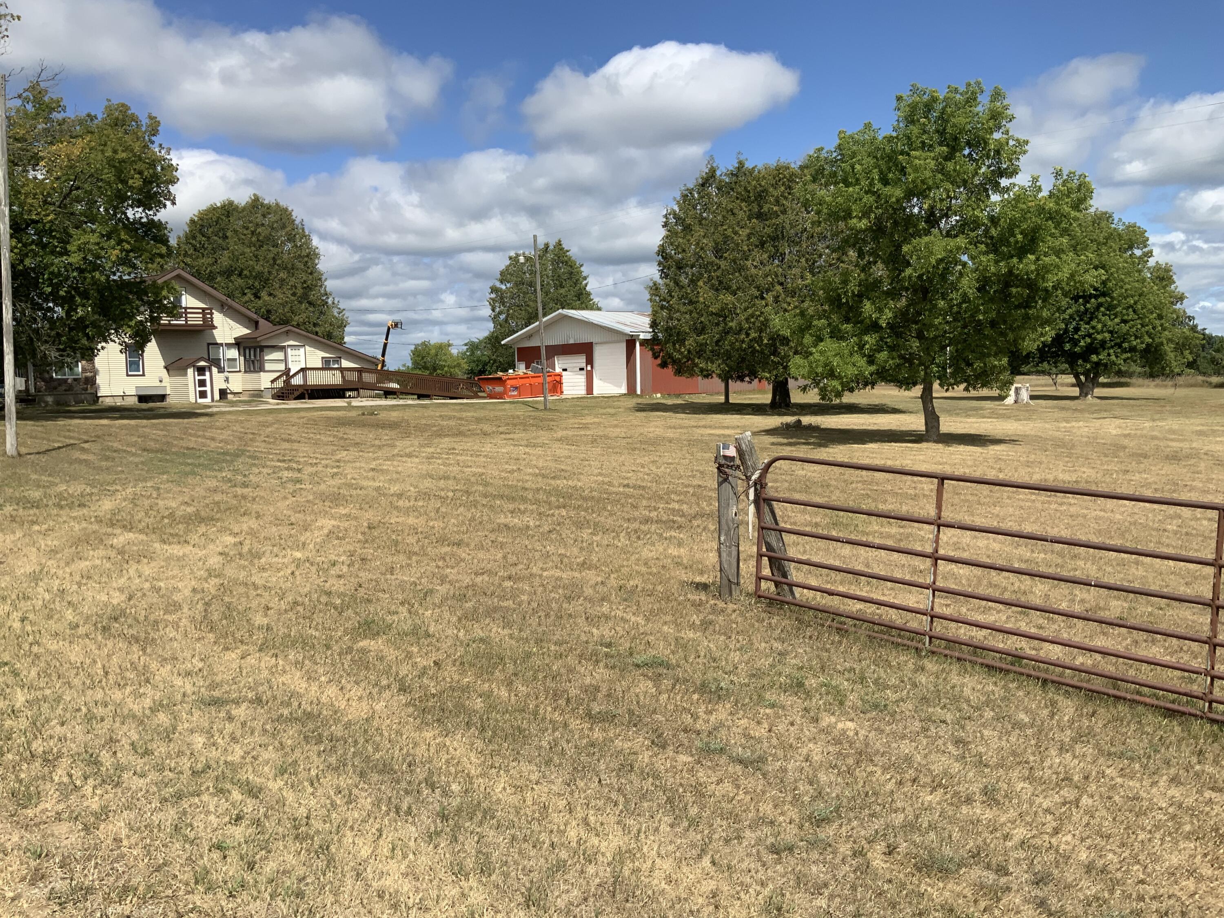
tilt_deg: -3.3
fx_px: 1025
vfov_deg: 48.2
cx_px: 612
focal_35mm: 29
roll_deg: +1.7
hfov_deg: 61.7
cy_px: 459
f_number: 1.8
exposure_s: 1/2667
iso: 16
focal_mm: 3
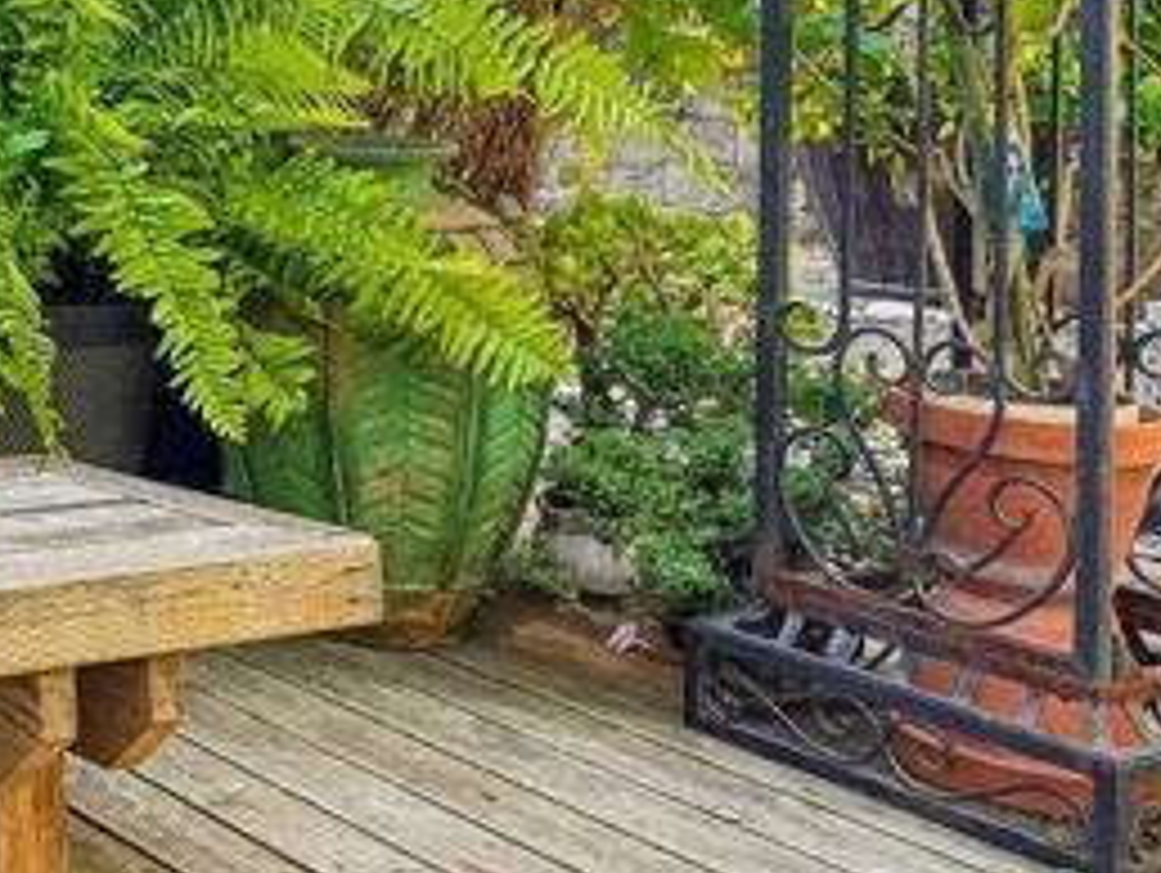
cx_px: -850
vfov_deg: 22.6
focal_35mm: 61
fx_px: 2048
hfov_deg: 21.9
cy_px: -108
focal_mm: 16
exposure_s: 1/160
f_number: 8
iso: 640
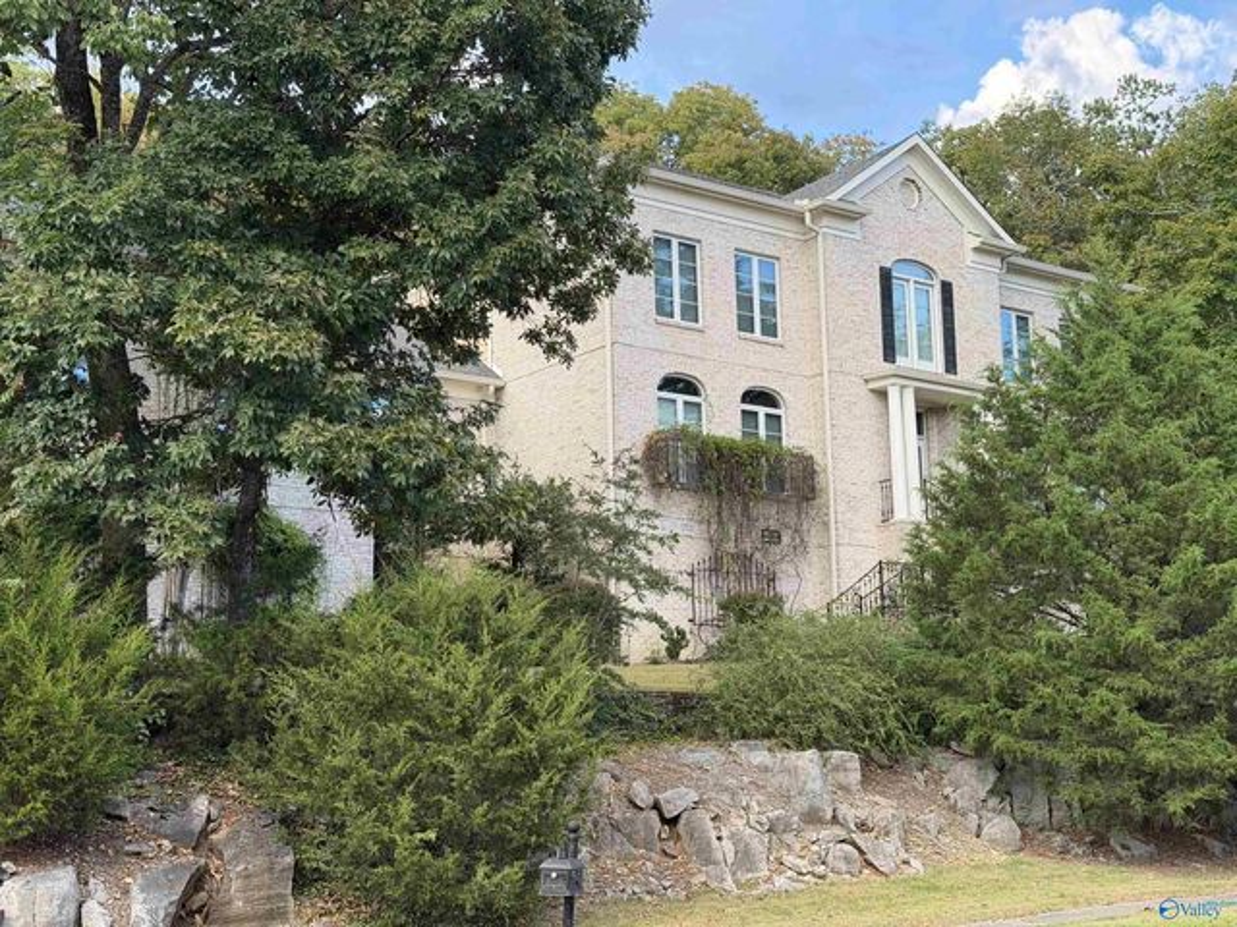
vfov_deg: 30.3
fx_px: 1715
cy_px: 464
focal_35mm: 48
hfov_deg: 39.7
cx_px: 618
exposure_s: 1/285
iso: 80
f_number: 1.78
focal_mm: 6.76
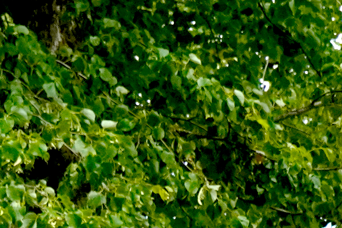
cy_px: 301
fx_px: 2138
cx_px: 912
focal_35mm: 225
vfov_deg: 6.1
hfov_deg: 8.2
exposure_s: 1/3200
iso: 2000
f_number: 4
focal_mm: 22
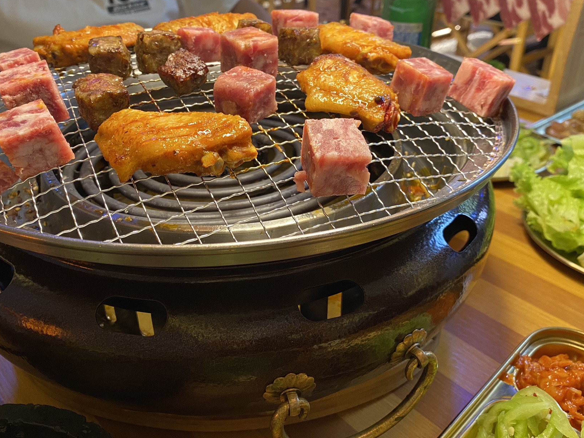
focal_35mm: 32
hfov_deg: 56.8
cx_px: 306
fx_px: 540
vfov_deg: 44.1
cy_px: 196
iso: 200
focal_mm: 4.25
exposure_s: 1/50
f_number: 1.8
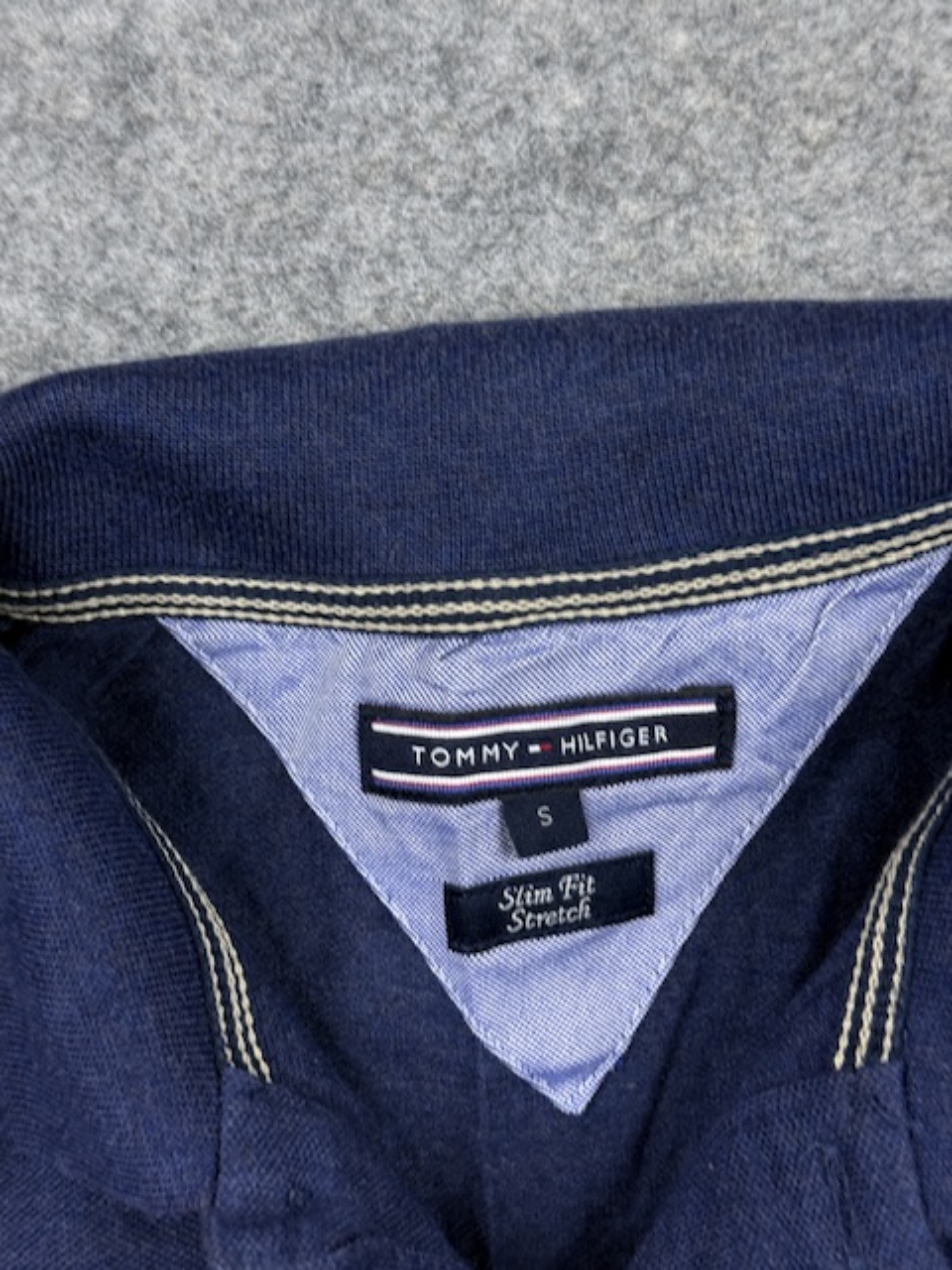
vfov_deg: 39.7
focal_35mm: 48
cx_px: 476
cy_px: 635
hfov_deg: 30.3
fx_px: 1760
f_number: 1.78
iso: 50
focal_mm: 6.76
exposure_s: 1/121
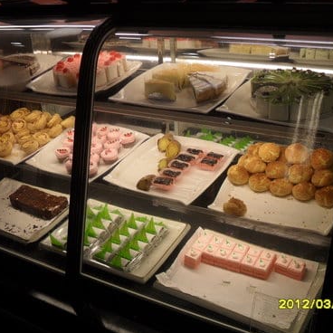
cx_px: 143
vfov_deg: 40.0
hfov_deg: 39.9
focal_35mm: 42
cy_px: 167
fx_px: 457
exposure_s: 1/60
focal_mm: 6.2
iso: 100
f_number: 2.8
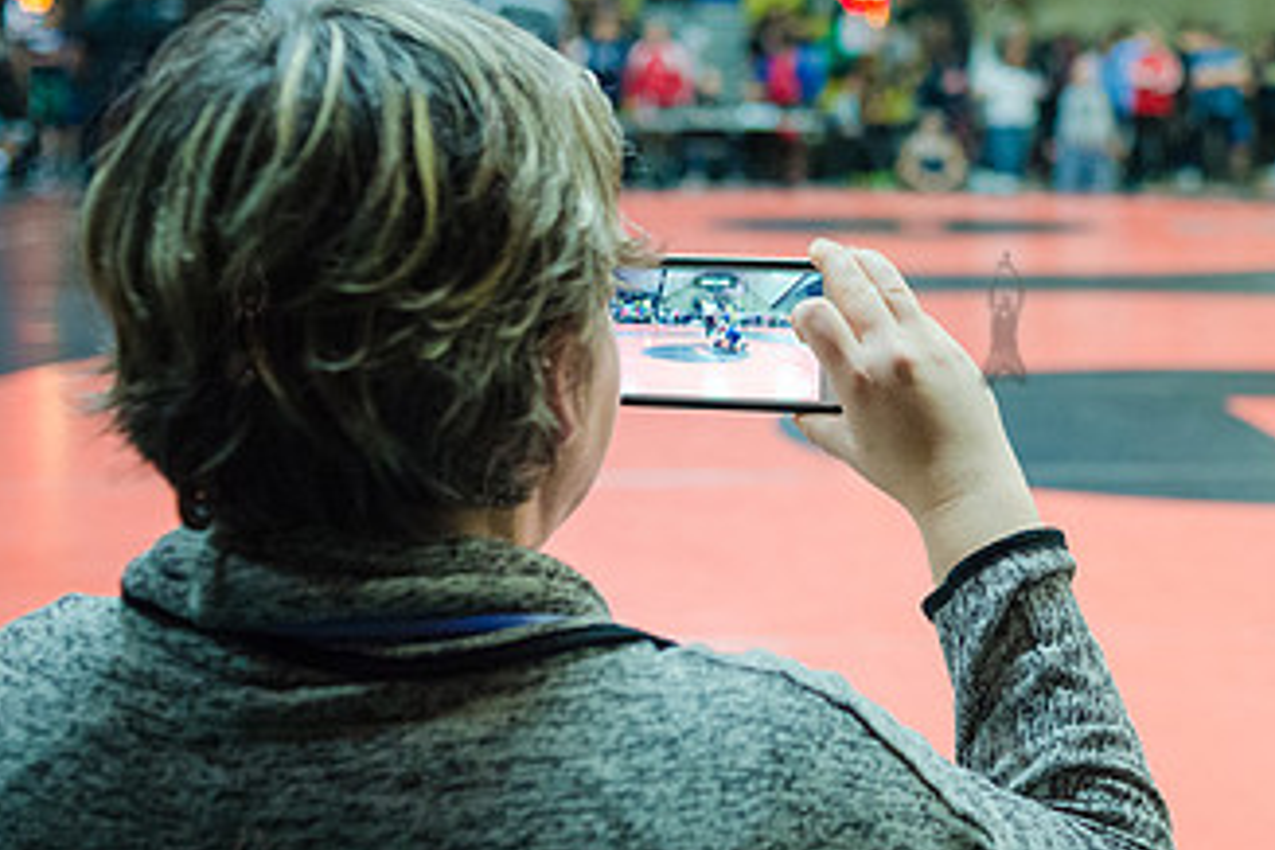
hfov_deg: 31.6
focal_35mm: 62
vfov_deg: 21.9
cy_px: 318
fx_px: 2196
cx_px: 1002
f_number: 3.2
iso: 4000
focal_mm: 35
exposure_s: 1/400
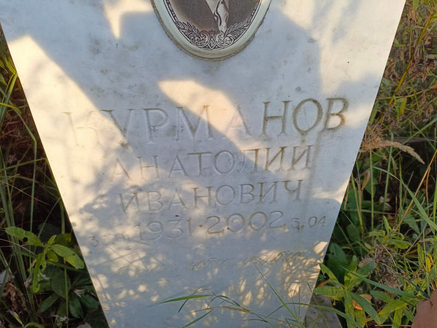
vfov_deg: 54.9
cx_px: 218
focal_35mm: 25
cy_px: 164
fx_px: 316
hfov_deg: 69.4
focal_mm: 4.76
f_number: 1.69
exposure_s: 1/300
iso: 112
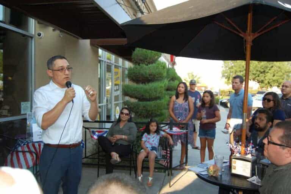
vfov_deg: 39.9
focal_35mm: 33
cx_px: 146
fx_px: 267
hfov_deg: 57.3
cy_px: 97
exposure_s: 1/400
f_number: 3.8
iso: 400
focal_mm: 22
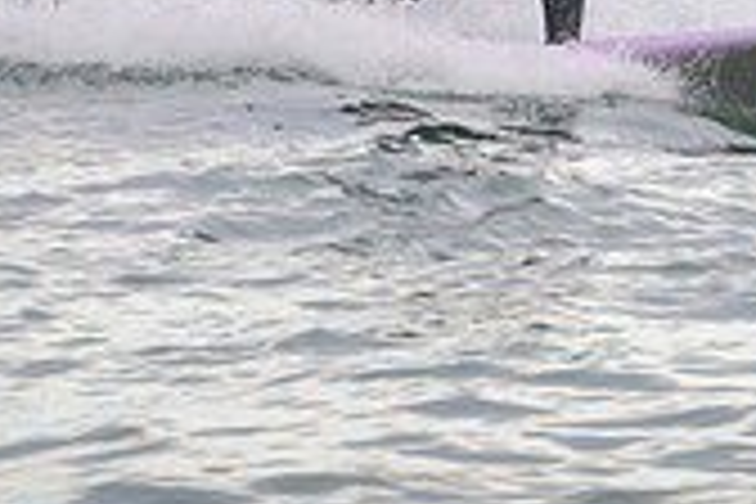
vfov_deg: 0.5
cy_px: -119
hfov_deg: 0.7
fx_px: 57829
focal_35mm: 2754
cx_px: 616
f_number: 11
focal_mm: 800
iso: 1800
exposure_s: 1/320
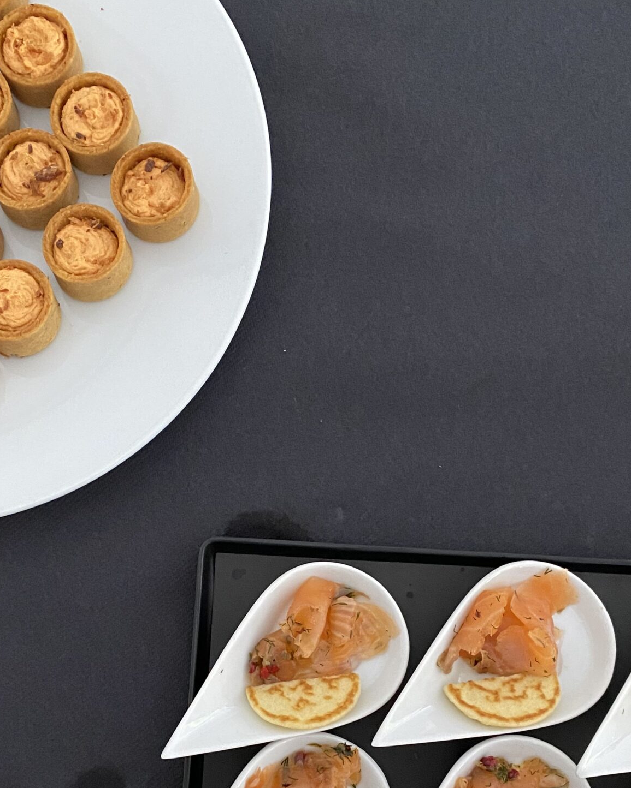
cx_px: 240
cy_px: 606
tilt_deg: -83.3
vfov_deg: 39.8
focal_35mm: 45
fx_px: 1051
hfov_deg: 33.3
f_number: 1.8
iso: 500
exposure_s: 1/60
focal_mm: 4.25
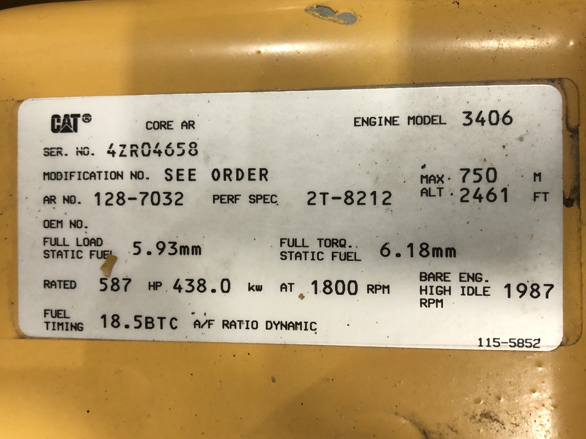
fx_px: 474
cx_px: 293
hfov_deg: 63.4
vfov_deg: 49.7
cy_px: 220
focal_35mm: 28
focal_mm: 4
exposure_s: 1/15
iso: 64
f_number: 1.8
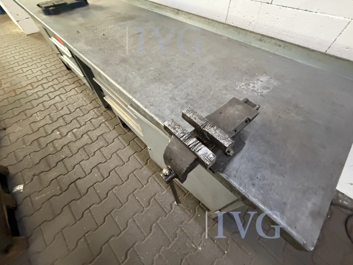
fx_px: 143
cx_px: 176
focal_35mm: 14
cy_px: 132
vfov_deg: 85.7
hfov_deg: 102.1
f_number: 2.2
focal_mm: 2.22
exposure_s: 1/60
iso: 800
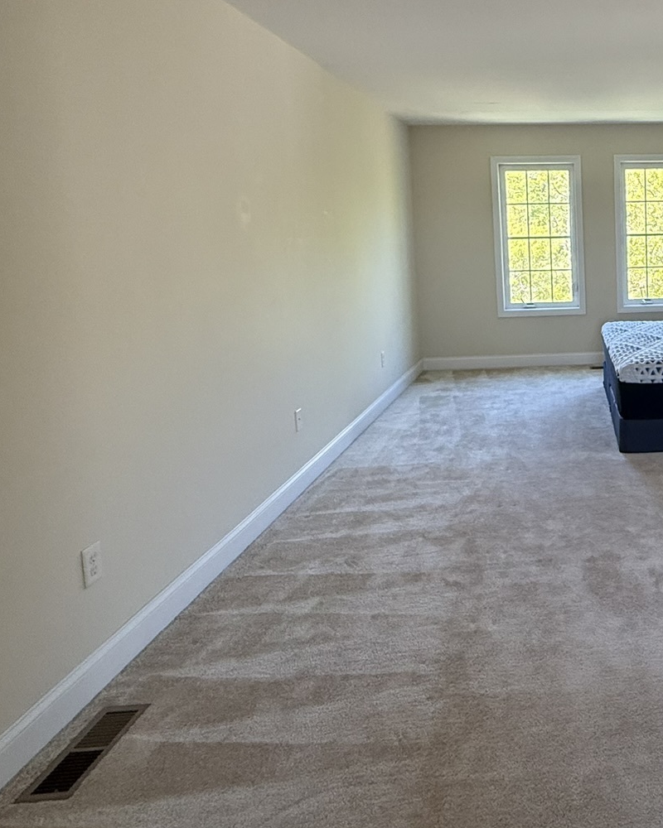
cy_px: 305
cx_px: 632
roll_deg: +1.3
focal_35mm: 28
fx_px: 687
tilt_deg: -5.6
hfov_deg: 45.2
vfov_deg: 61.3
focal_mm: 2.22
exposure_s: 1/120
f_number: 2.2
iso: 320
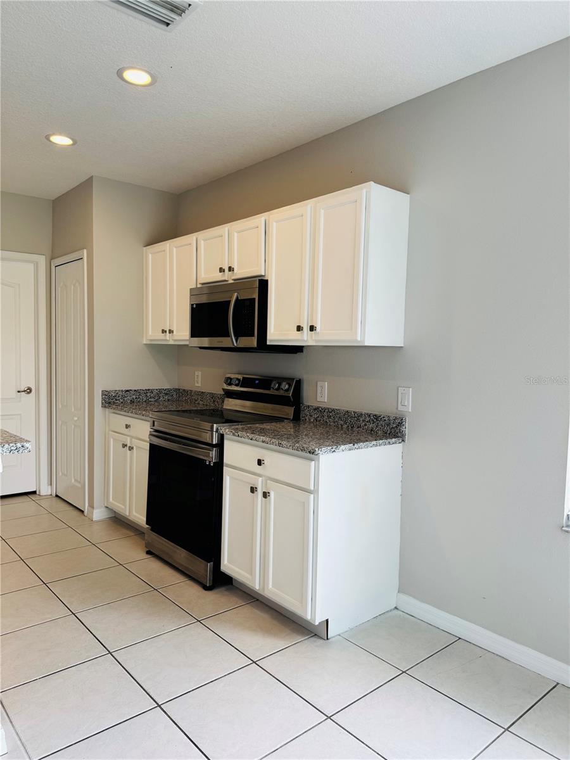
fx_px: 527
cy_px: 380
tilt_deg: -2.5
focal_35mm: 24
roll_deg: -0.5
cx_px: 285
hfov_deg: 56.8
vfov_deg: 71.6
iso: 80
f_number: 1.78
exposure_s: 1/294
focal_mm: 6.76
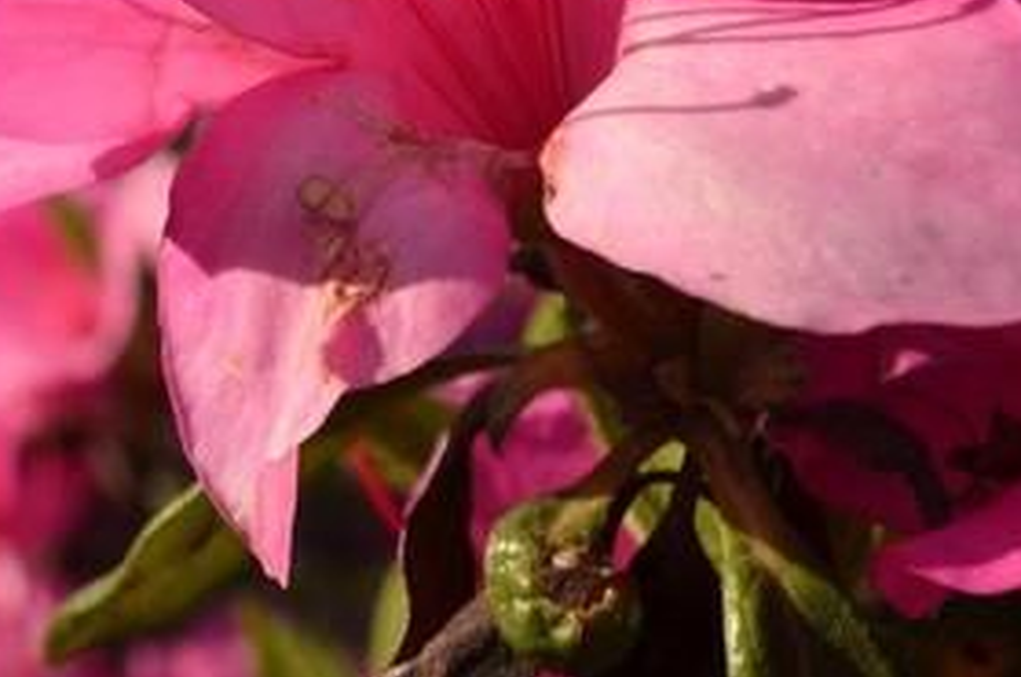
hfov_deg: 17.3
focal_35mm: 114
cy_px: -296
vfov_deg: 11.5
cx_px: -141
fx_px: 3228
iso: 125
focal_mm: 26
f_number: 8
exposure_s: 1/250
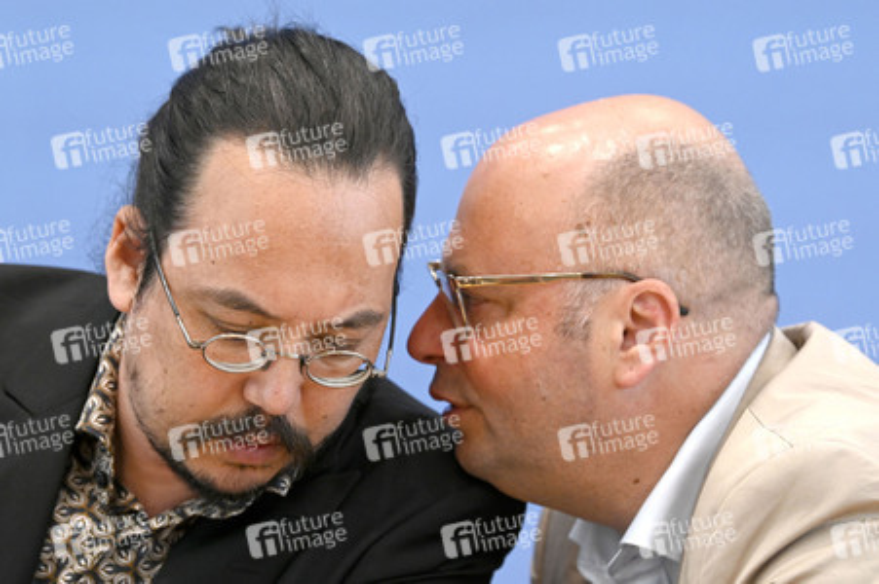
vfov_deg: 8.3
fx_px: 4026
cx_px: 440
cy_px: 292
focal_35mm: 165
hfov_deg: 12.5
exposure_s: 1/640
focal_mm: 165
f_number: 6.3
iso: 4000
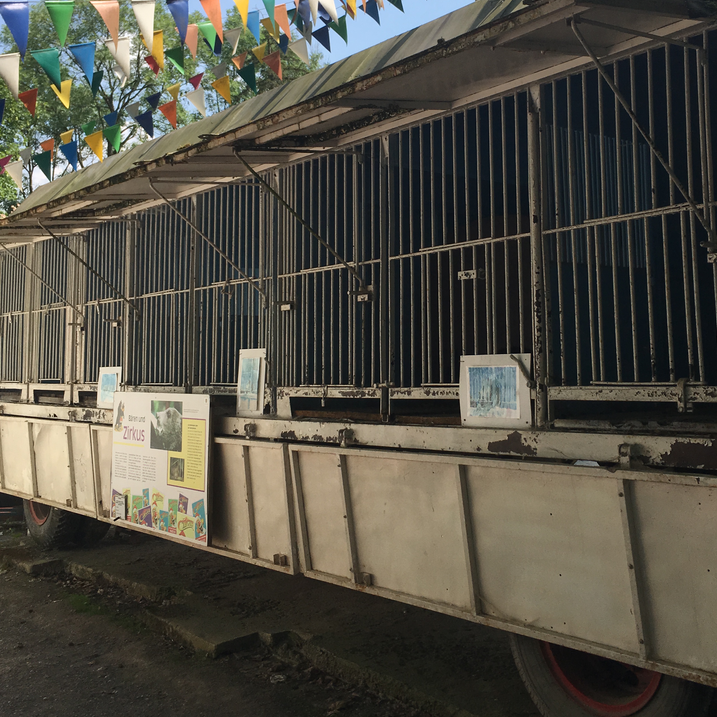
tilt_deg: -2.9
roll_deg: +2.9
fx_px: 961
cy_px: 257
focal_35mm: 41
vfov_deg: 40.6
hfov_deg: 40.8
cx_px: 423
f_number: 2.2
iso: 25
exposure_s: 1/1115
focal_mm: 4.15
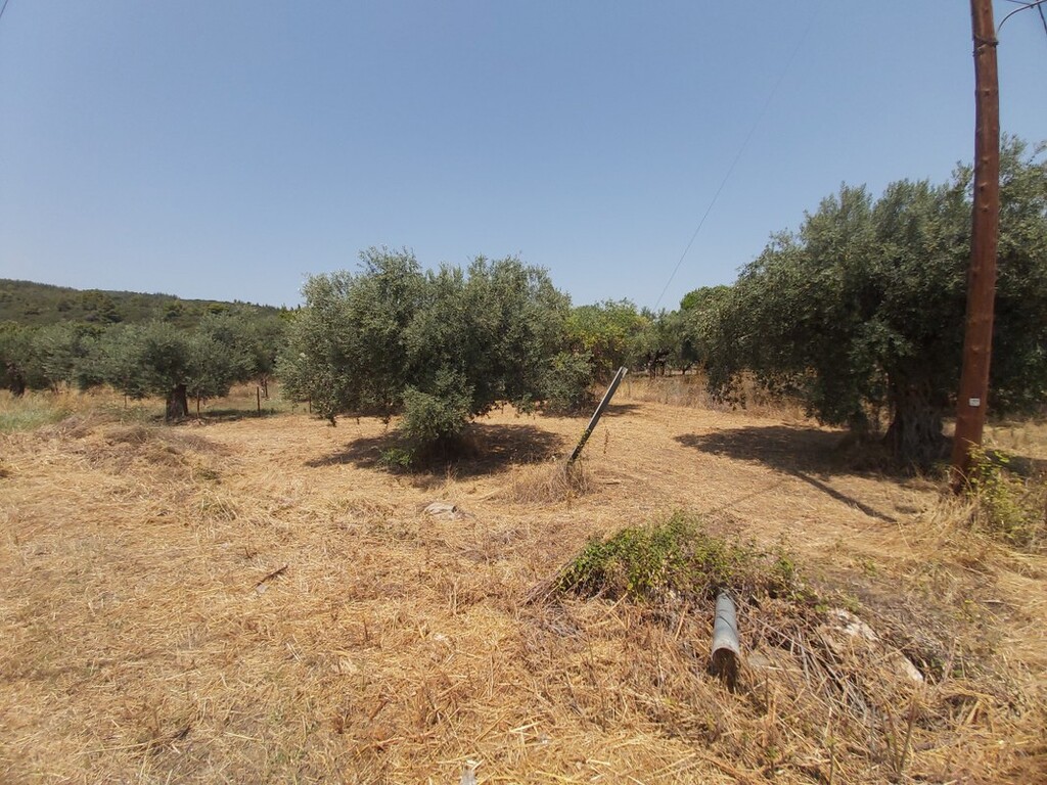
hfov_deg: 110.5
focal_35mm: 12
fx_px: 363
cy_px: 392
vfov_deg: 94.5
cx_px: 524
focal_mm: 1.42
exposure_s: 1/1654
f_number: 2.2
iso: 40
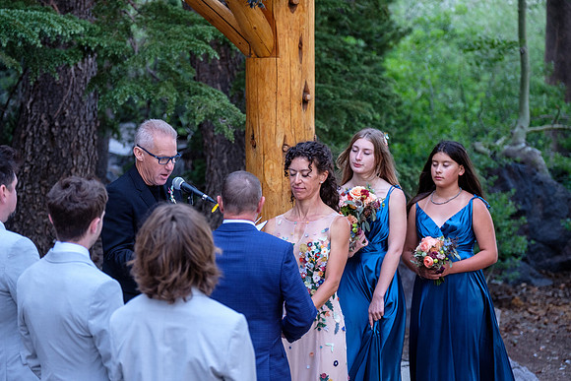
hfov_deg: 17.6
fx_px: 1840
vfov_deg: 11.8
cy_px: 190
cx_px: 286
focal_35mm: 116
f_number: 2.8
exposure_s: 1/280
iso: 1000
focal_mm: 77.3
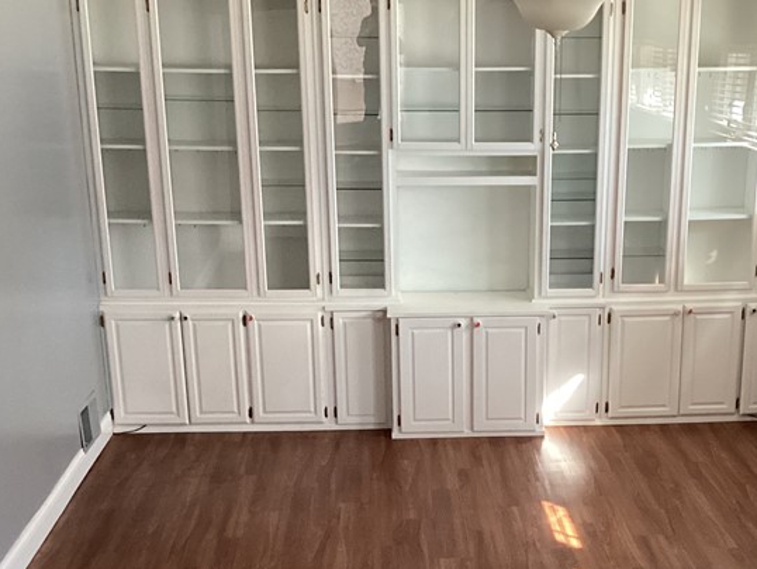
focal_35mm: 59
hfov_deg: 32.5
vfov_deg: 24.2
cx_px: 483
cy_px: 496
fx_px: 1291
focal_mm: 3.3
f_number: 2.4
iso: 320
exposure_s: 1/40
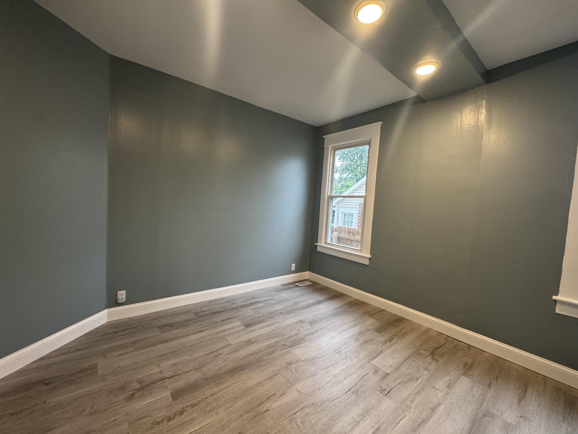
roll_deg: -3.9
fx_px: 234
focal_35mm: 14
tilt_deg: -2.9
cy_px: 217
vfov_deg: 85.7
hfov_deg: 102.1
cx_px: 289
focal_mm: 2.22
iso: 200
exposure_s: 1/60
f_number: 2.2
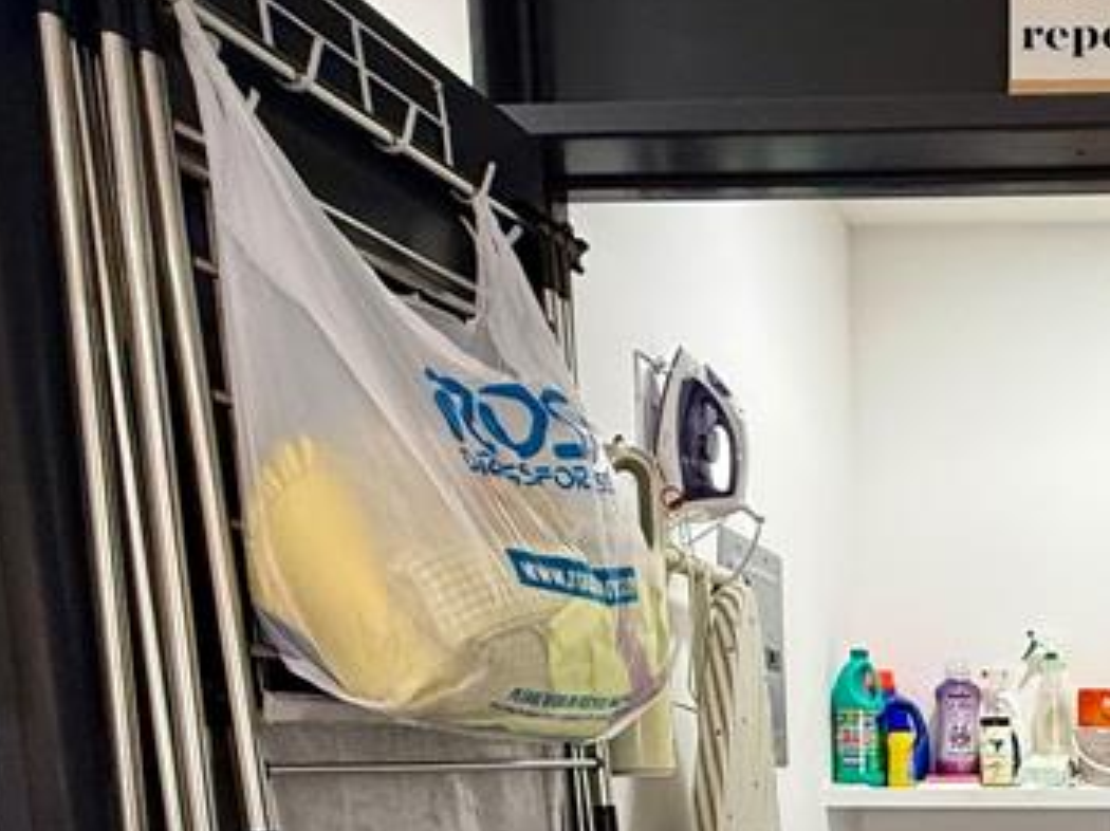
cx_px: 1148
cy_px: 942
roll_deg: +0.0
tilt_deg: -8.5
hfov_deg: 39.5
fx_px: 1314
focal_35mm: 41
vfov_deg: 30.8
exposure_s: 1/120
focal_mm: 2.22
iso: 250
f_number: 2.2
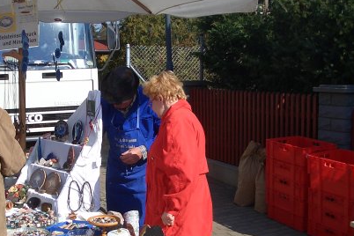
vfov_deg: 23.3
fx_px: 570
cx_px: 103
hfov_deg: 34.0
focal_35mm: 58
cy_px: 145
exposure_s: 1/640
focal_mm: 5.8
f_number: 4.3
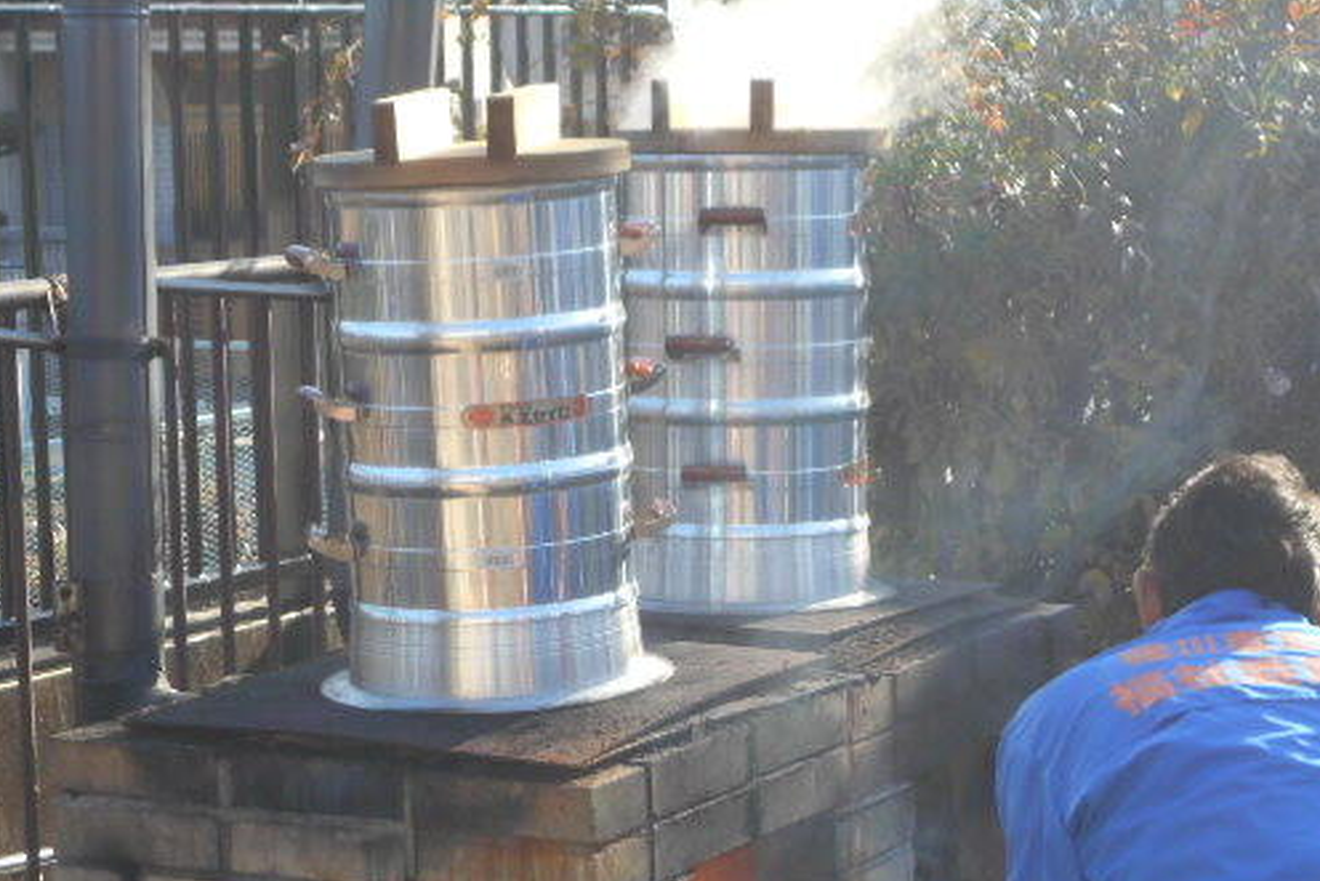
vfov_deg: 13.4
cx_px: 663
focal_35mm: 102
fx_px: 3741
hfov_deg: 20.0
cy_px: 636
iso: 160
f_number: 5.8
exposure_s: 1/250
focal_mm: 13.5
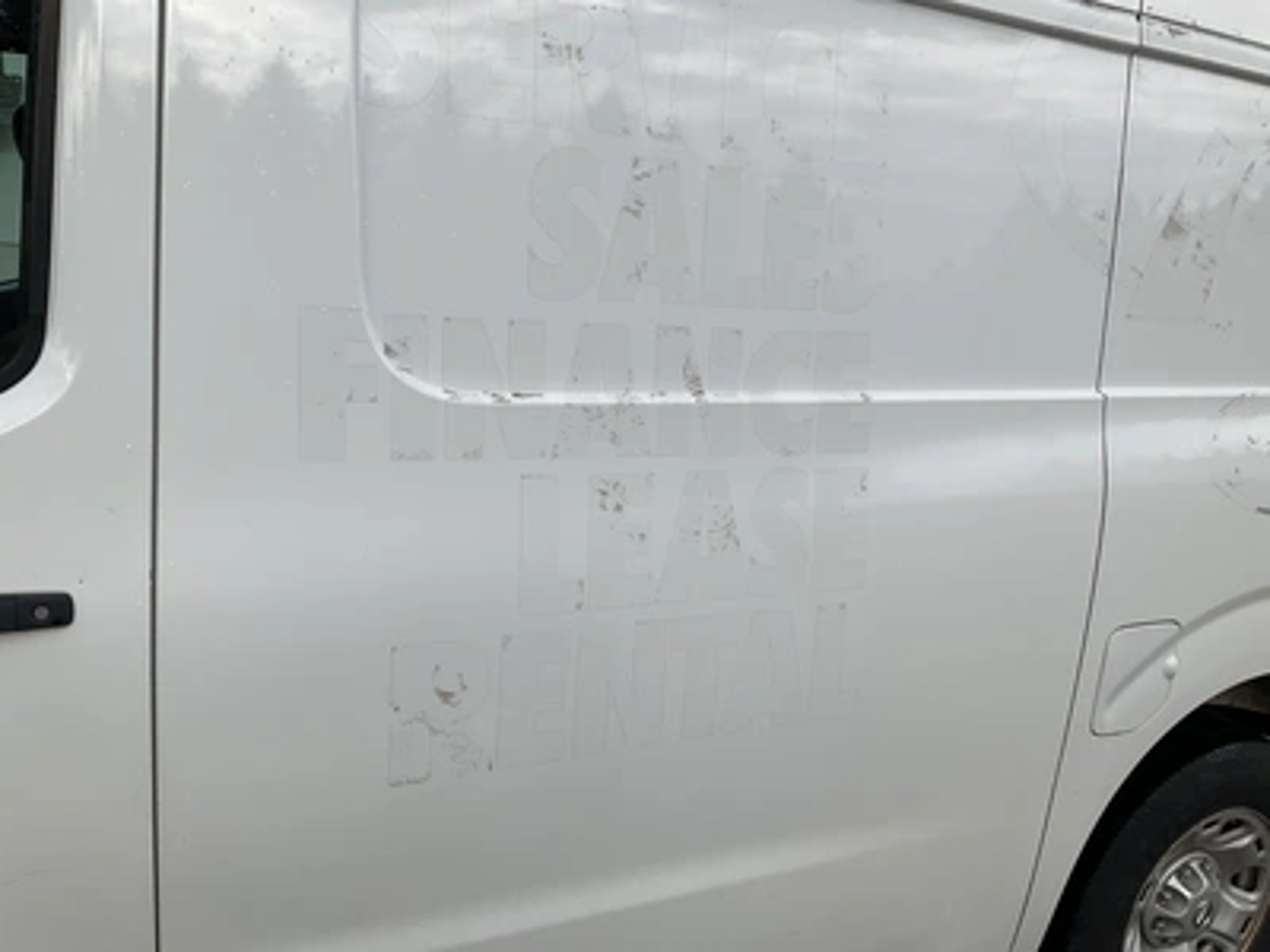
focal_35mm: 29
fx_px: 1064
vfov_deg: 48.2
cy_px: 476
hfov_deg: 61.7
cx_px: 635
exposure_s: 1/944
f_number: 1.8
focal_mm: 3
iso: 25
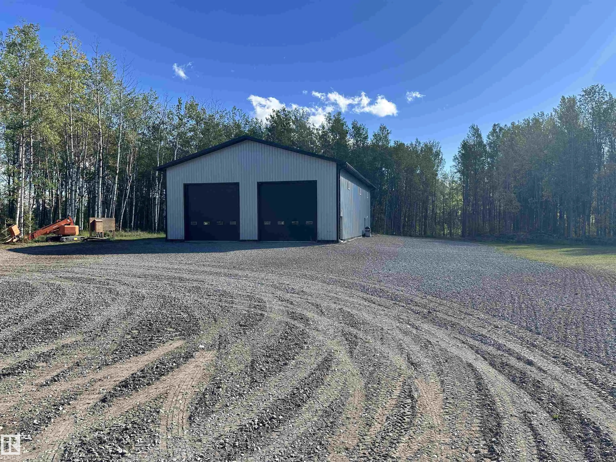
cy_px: 231
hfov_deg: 71.6
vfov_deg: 56.8
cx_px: 308
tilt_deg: -2.1
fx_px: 427
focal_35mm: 24
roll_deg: -0.7
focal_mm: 6.86
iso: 80
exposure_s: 1/2203
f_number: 1.78
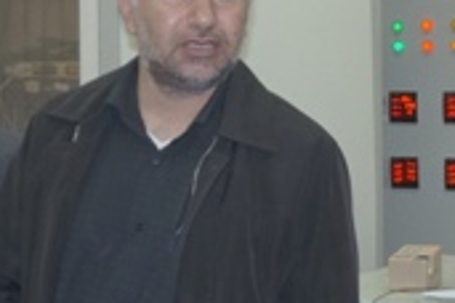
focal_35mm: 110
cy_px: 45
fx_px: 1390
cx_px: 474
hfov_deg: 18.0
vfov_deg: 12.4
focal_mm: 16
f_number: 3.5
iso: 800
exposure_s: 1/50
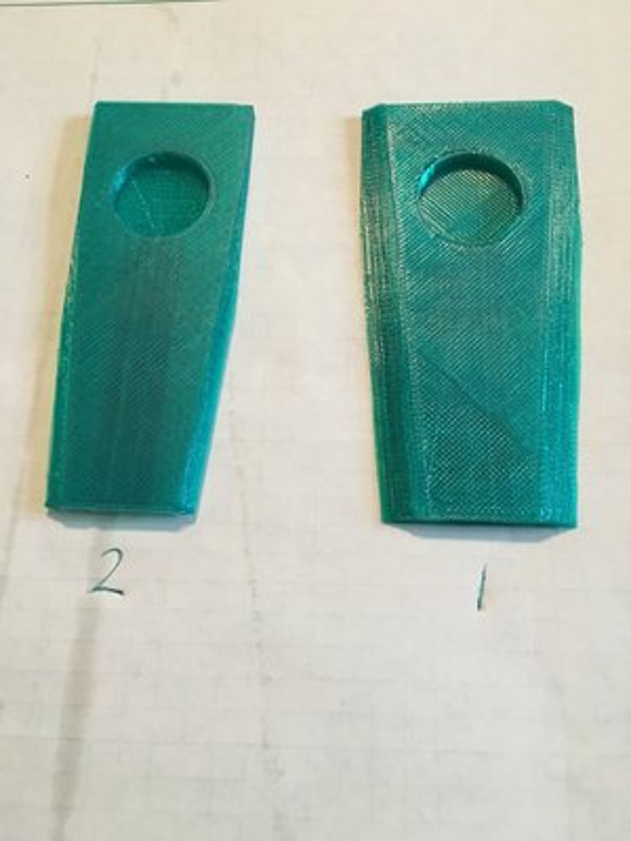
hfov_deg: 48.2
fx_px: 705
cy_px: 420
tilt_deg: -72.2
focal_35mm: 29
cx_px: 316
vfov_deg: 61.7
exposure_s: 1/30
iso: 200
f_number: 2.2
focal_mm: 4.15
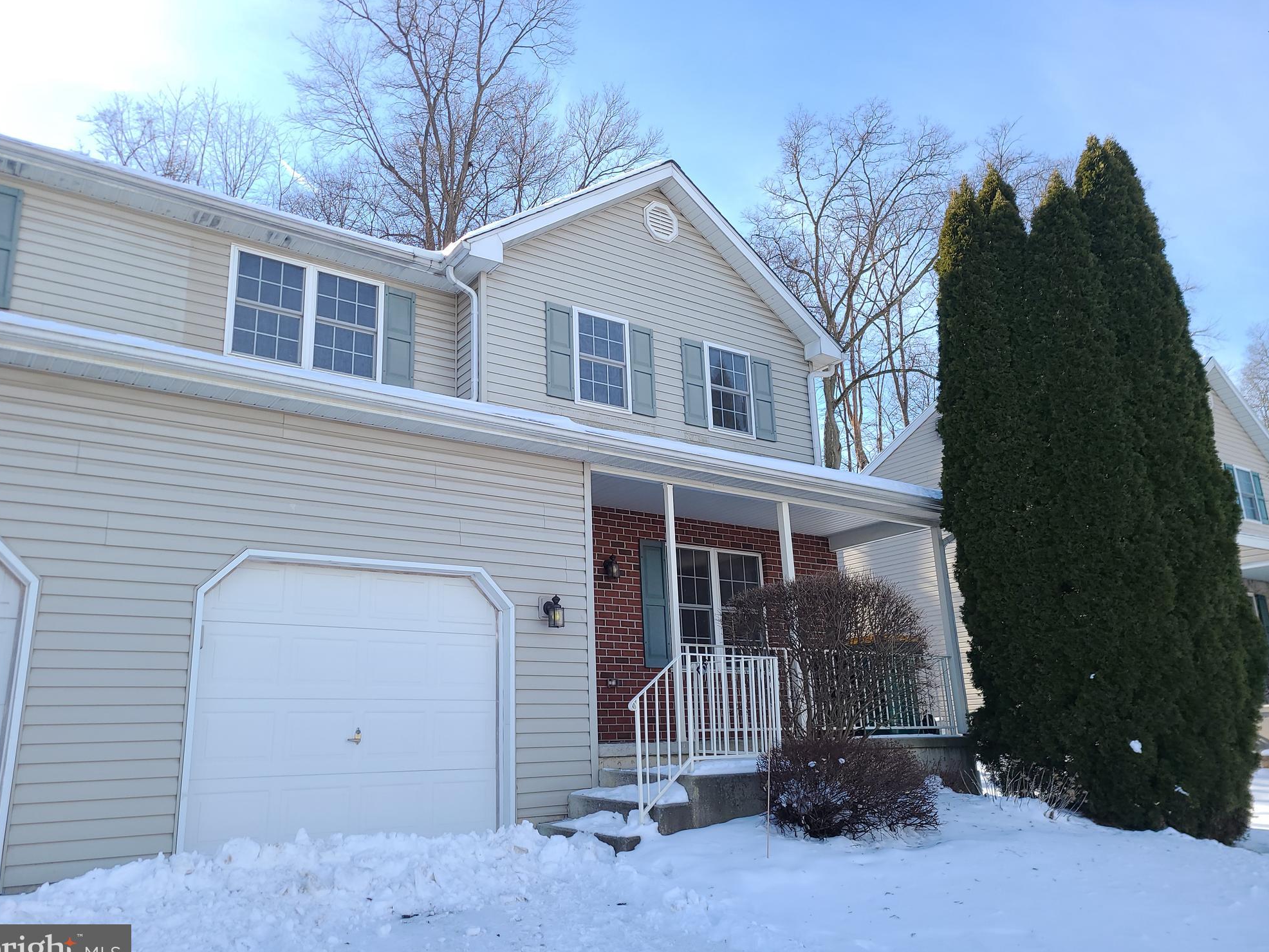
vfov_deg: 51.4
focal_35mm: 27
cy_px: 483
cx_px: 629
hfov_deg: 65.3
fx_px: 990
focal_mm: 5.4
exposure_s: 1/944
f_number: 1.8
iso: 40
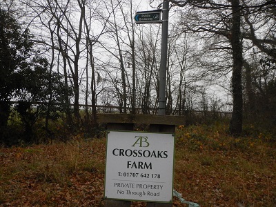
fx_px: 295
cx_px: 138
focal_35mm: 37
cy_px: 104
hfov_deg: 50.1
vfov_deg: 38.7
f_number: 4.2
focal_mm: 6.6
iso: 800
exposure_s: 1/800
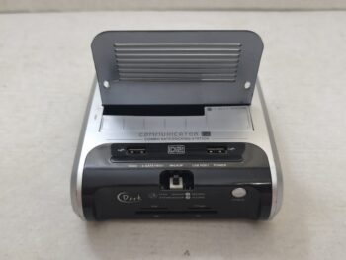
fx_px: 350
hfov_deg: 52.6
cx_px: 173
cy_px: 130
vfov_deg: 40.7
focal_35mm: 35
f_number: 1.6
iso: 640
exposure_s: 1/50
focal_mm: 6.57
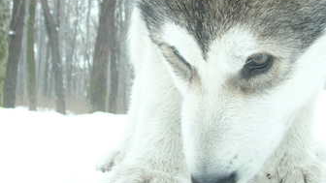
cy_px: 71
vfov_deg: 17.2
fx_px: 605
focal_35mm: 70
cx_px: 167
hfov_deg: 30.2
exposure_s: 1/57.6
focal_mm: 6
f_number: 2.7
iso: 144
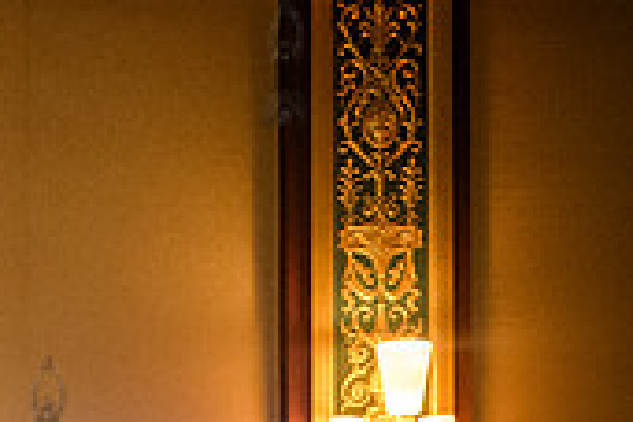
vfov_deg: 11.1
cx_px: -433
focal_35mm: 120
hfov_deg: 15.2
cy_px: 598
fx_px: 2110
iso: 6400
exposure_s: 1/200
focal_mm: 35
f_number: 4
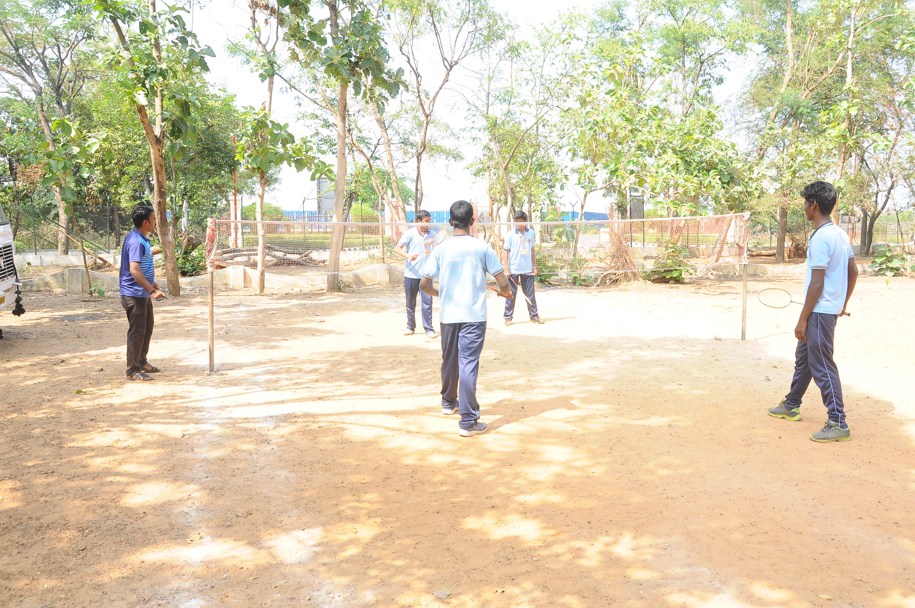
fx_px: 800
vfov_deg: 41.6
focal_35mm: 32
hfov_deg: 59.6
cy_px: 304
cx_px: 458
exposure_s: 1/125
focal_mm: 21
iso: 400
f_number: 11
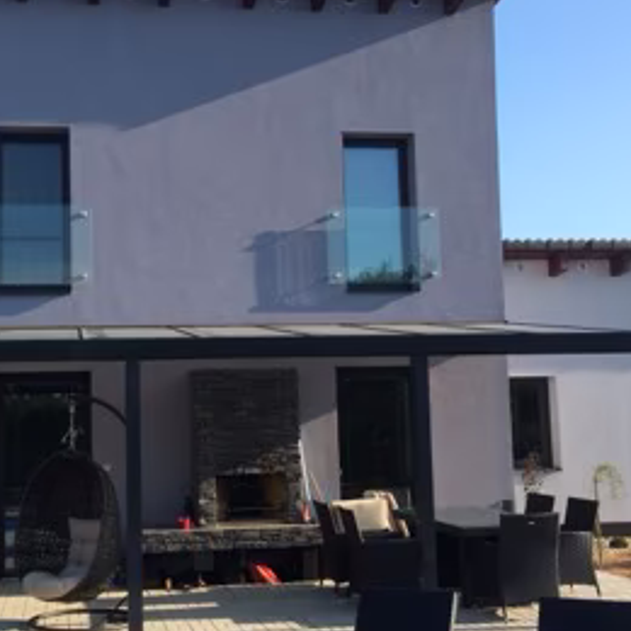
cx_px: 214
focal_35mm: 49
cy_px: 335
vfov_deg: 34.7
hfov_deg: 34.4
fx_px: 1011
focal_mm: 4.12
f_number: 2.2
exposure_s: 1/1109
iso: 32
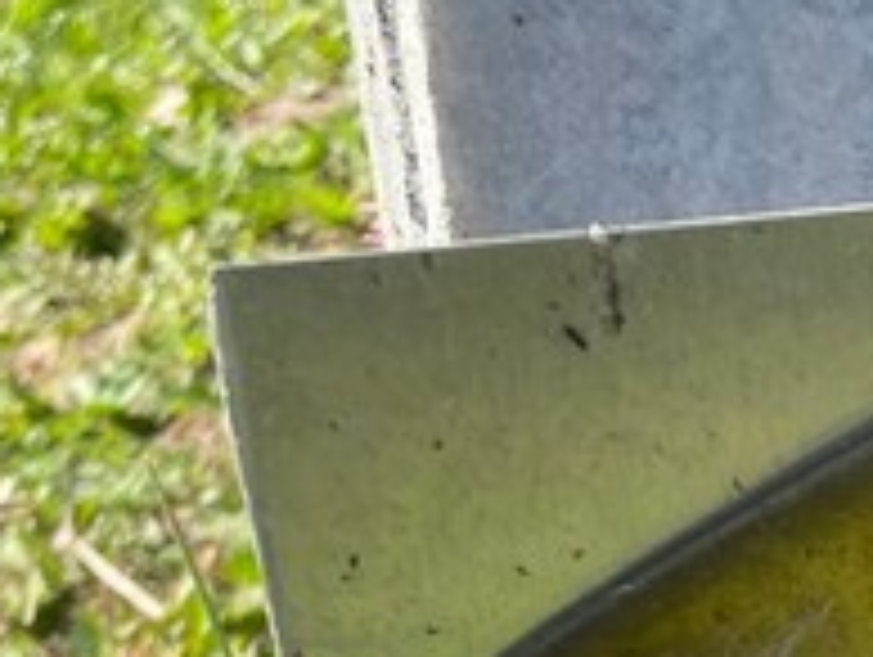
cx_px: 1120
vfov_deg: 13.0
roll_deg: -1.6
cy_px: 1026
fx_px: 2702
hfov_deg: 17.3
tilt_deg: -35.5
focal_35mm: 107
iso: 32
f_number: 1.6
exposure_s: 1/972
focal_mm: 4.2
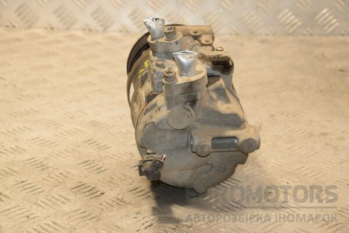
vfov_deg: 13.0
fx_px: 1018
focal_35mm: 105
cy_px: 116
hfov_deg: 19.5
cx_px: 174
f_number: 7.1
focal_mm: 70
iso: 800
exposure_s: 1/160
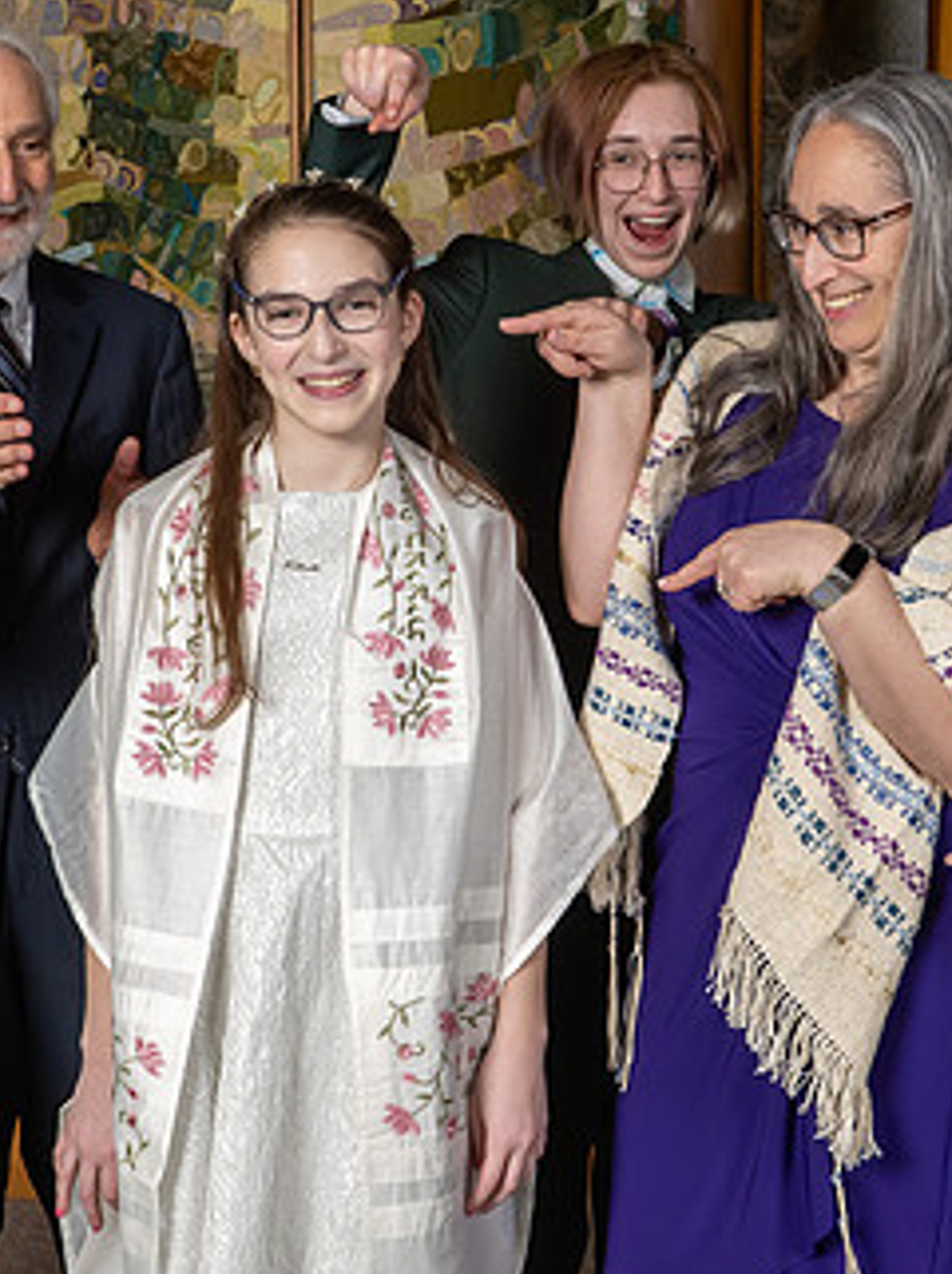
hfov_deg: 19.1
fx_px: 2829
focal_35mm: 77
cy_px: 475
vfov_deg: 25.3
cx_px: 486
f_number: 8
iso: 500
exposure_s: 1/200
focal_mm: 26
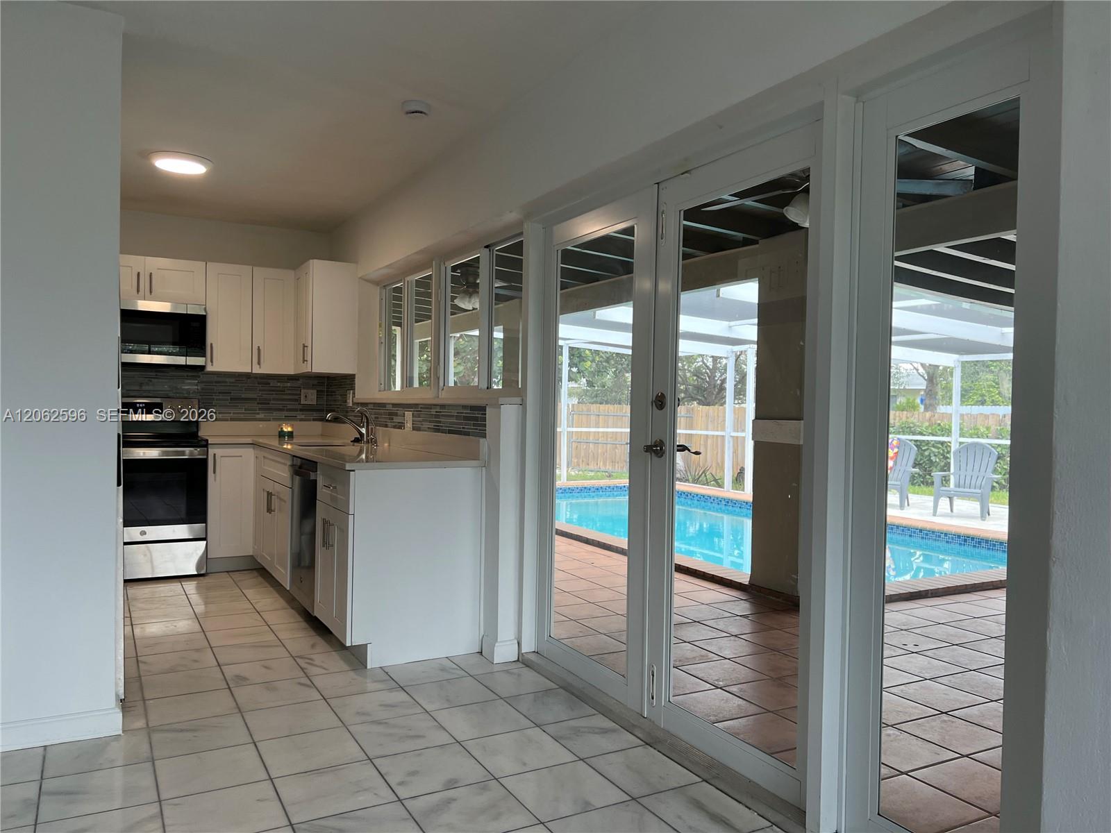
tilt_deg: -1.2
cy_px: 416
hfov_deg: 67.3
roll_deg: -1.1
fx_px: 834
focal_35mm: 26
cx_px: 556
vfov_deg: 53.1
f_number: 1.5
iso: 64
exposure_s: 1/120
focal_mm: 5.7
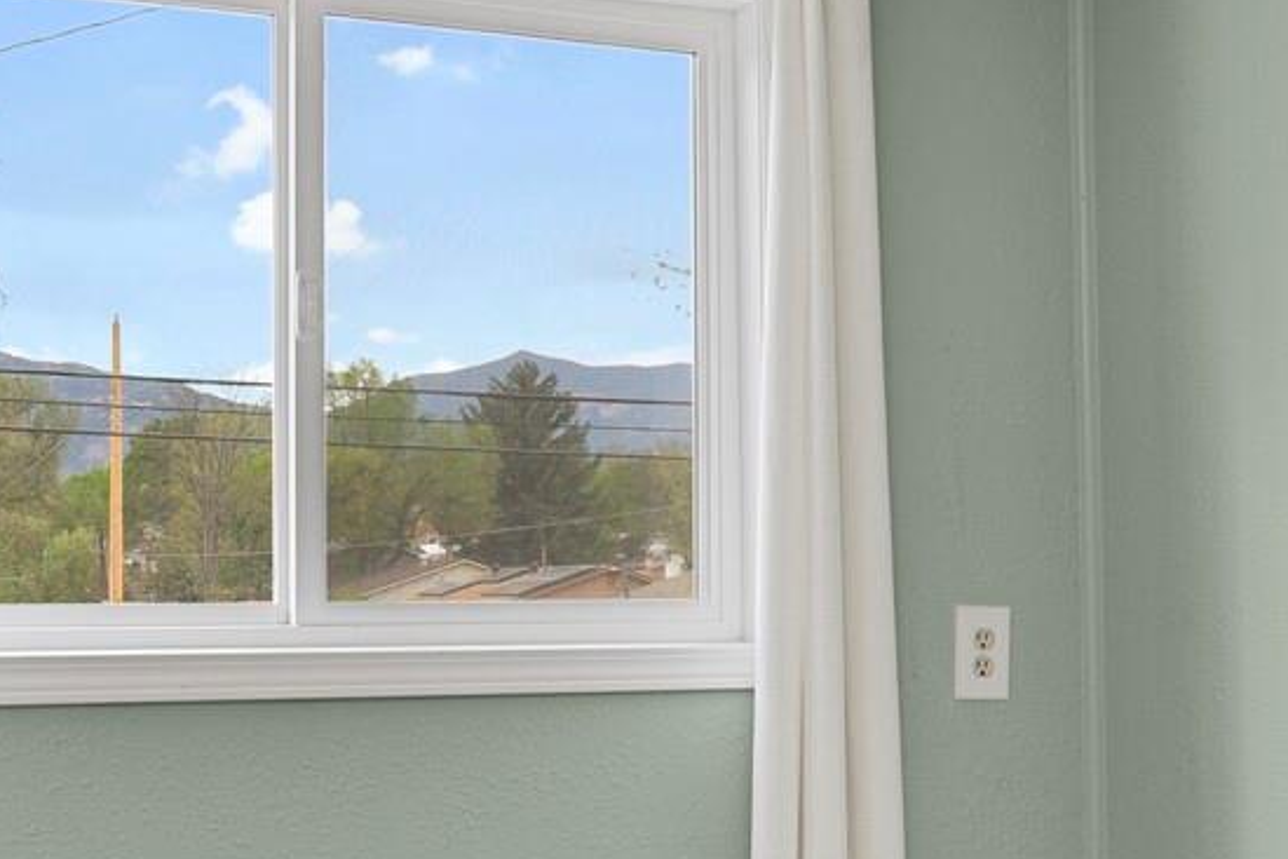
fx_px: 2397
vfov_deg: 20.3
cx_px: 1005
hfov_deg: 29.5
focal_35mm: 67
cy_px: 561
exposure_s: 1
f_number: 8
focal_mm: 23
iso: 250
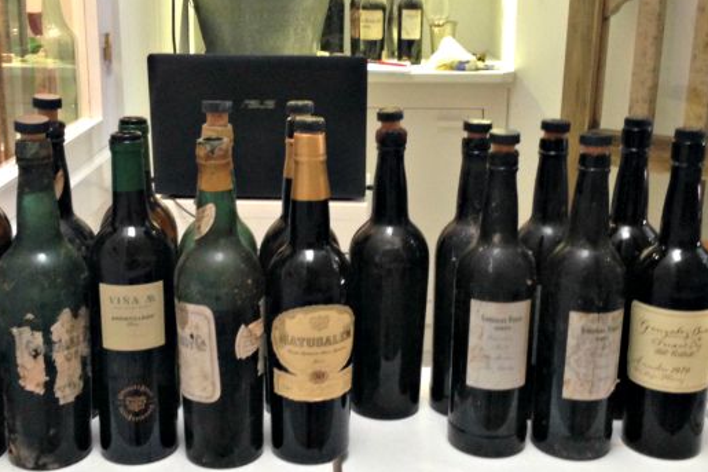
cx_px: 311
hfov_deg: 48.4
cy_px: 215
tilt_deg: -14.5
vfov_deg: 33.4
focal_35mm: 40
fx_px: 786
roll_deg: -2.4
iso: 320
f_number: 2.4
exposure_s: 1/20
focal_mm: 4.12
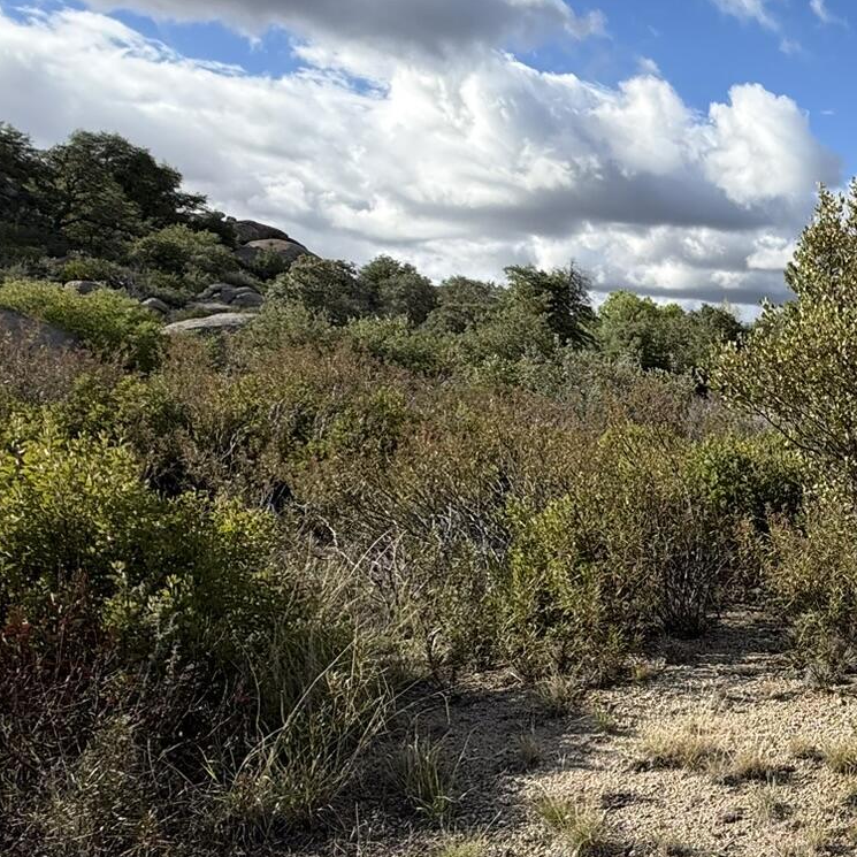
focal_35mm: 34
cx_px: 949
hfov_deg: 39.4
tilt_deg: -6.1
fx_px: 952
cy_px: 531
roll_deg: -2.4
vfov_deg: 48.0
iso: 25
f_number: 2.2
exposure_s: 1/770
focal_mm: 2.22
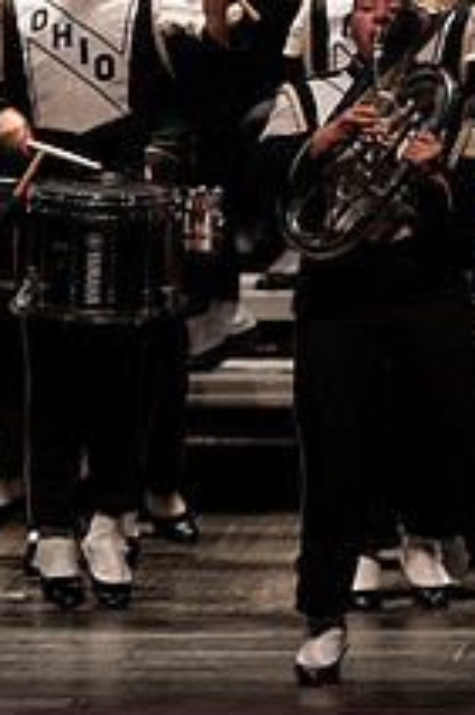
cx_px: 963
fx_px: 10843
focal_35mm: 547
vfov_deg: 3.8
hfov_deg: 2.5
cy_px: 108
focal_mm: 200
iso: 1250
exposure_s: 1/500
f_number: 2.8
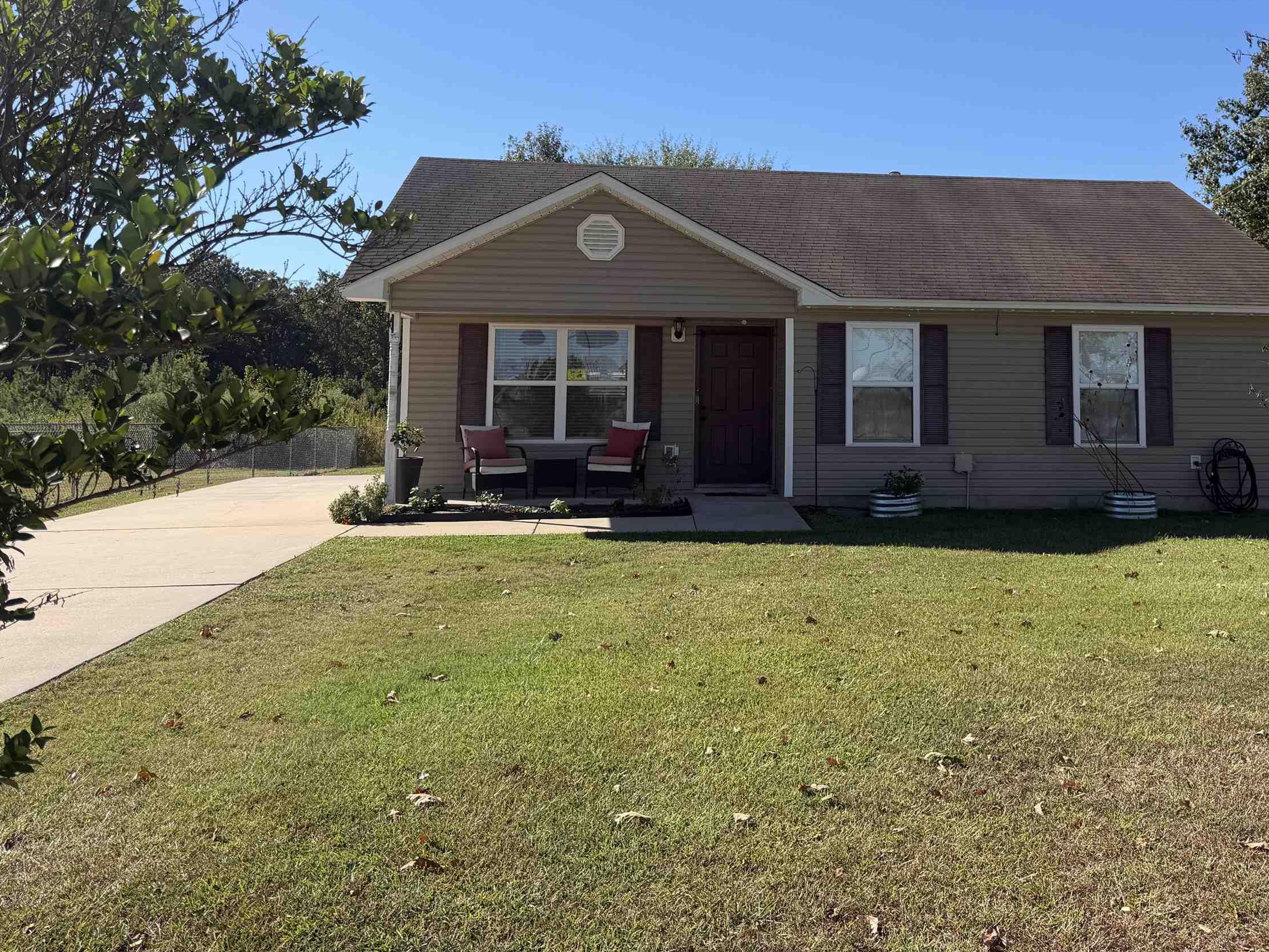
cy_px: 301
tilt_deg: +5.1
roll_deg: +0.2
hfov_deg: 54.6
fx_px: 1210
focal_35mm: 33
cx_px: 802
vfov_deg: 42.3
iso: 80
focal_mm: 6.76
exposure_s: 1/4167
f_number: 1.78
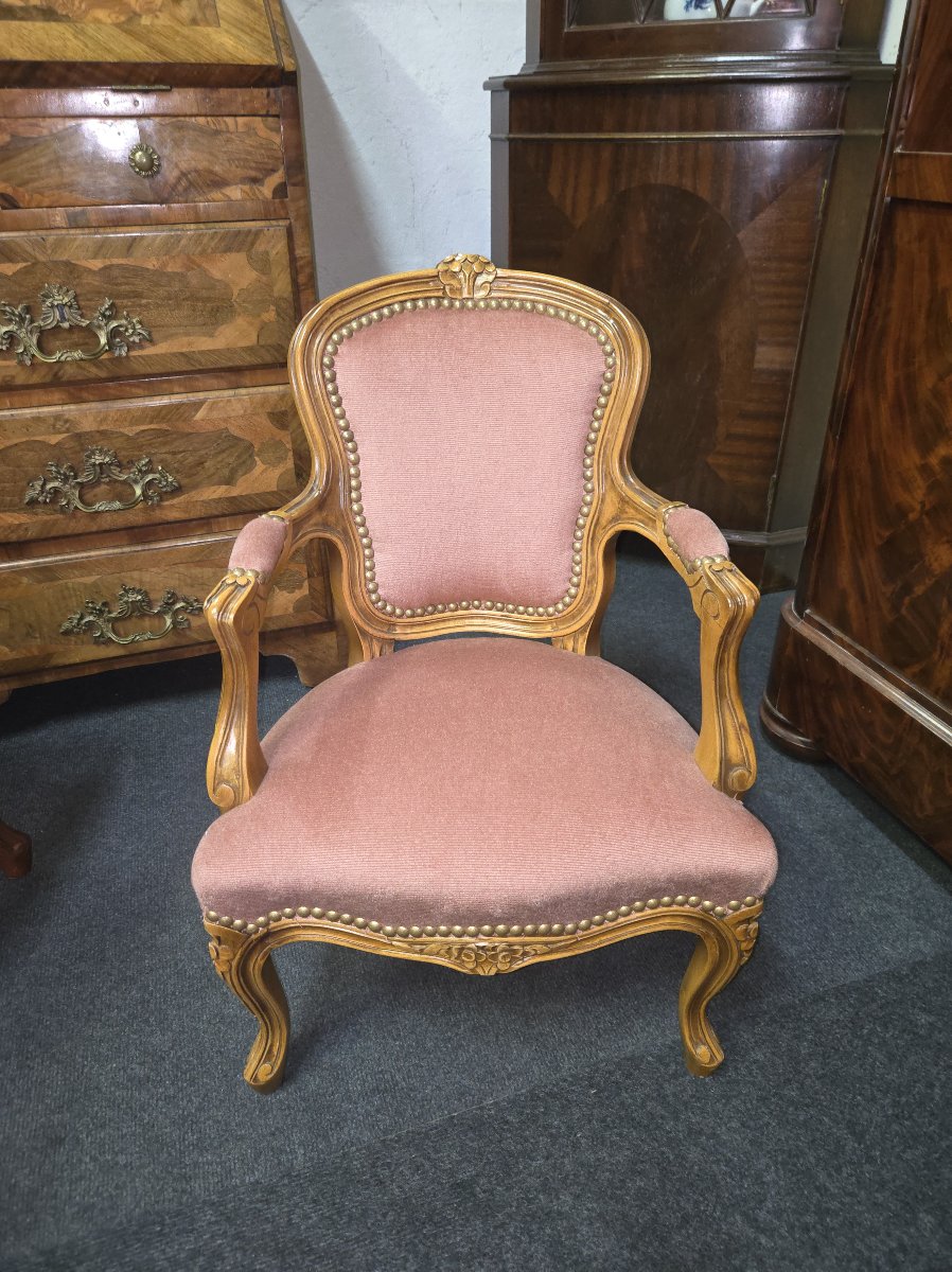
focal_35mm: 23
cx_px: 476
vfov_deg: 74.0
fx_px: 845
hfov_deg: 58.8
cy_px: 636
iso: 320
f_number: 1.8
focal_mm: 5.4
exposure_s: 1/12
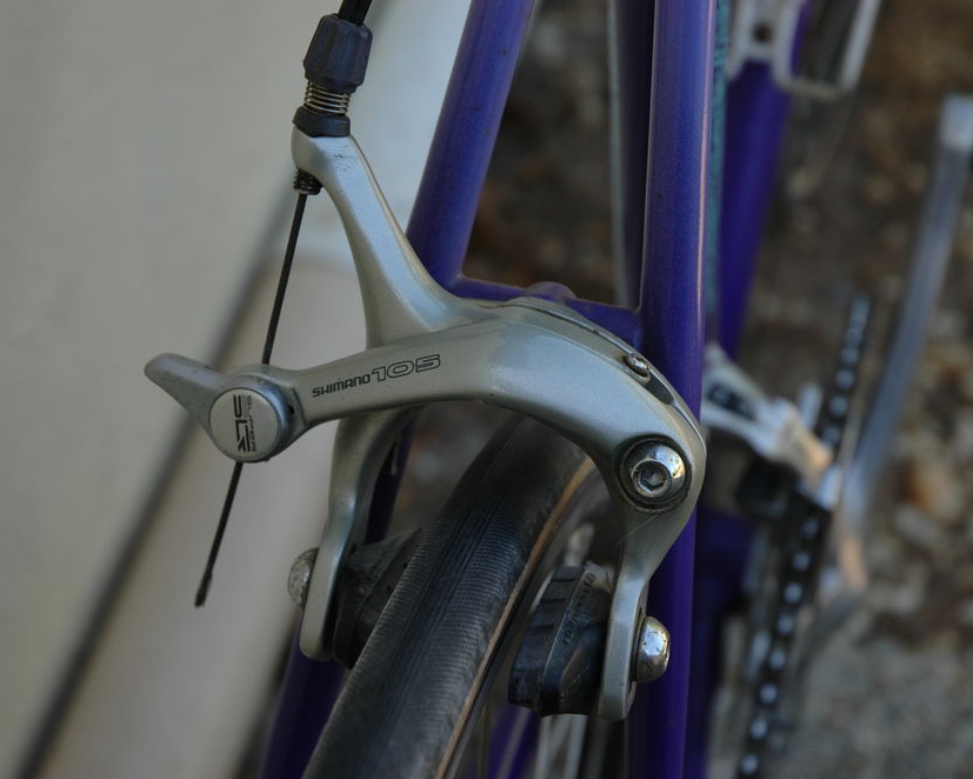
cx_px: 529
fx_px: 2448
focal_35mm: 85
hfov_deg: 22.5
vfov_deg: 18.1
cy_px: 389
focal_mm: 50
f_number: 5.6
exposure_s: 1/125
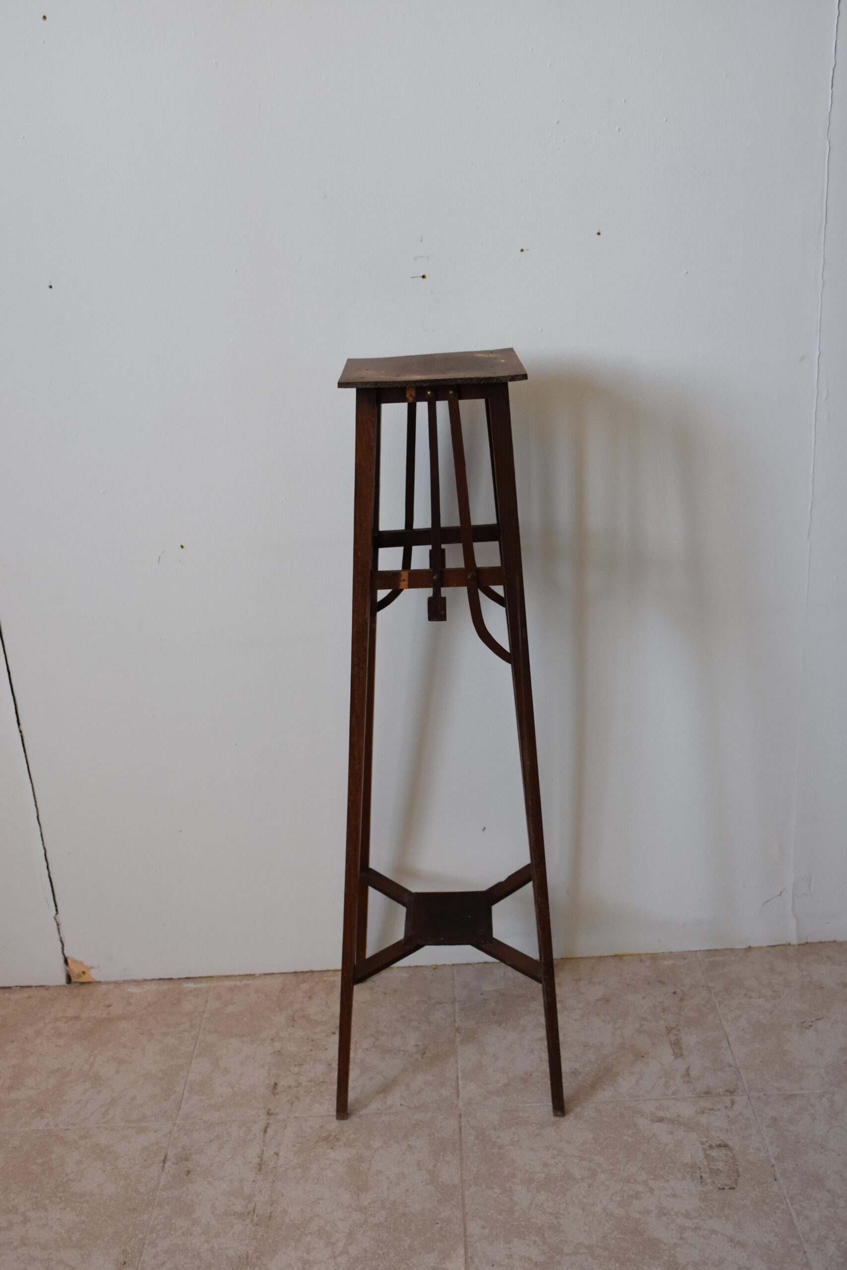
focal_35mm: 34
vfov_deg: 55.1
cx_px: 424
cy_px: 635
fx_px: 1217
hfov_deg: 38.4
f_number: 5
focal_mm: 23
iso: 800
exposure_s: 1/100
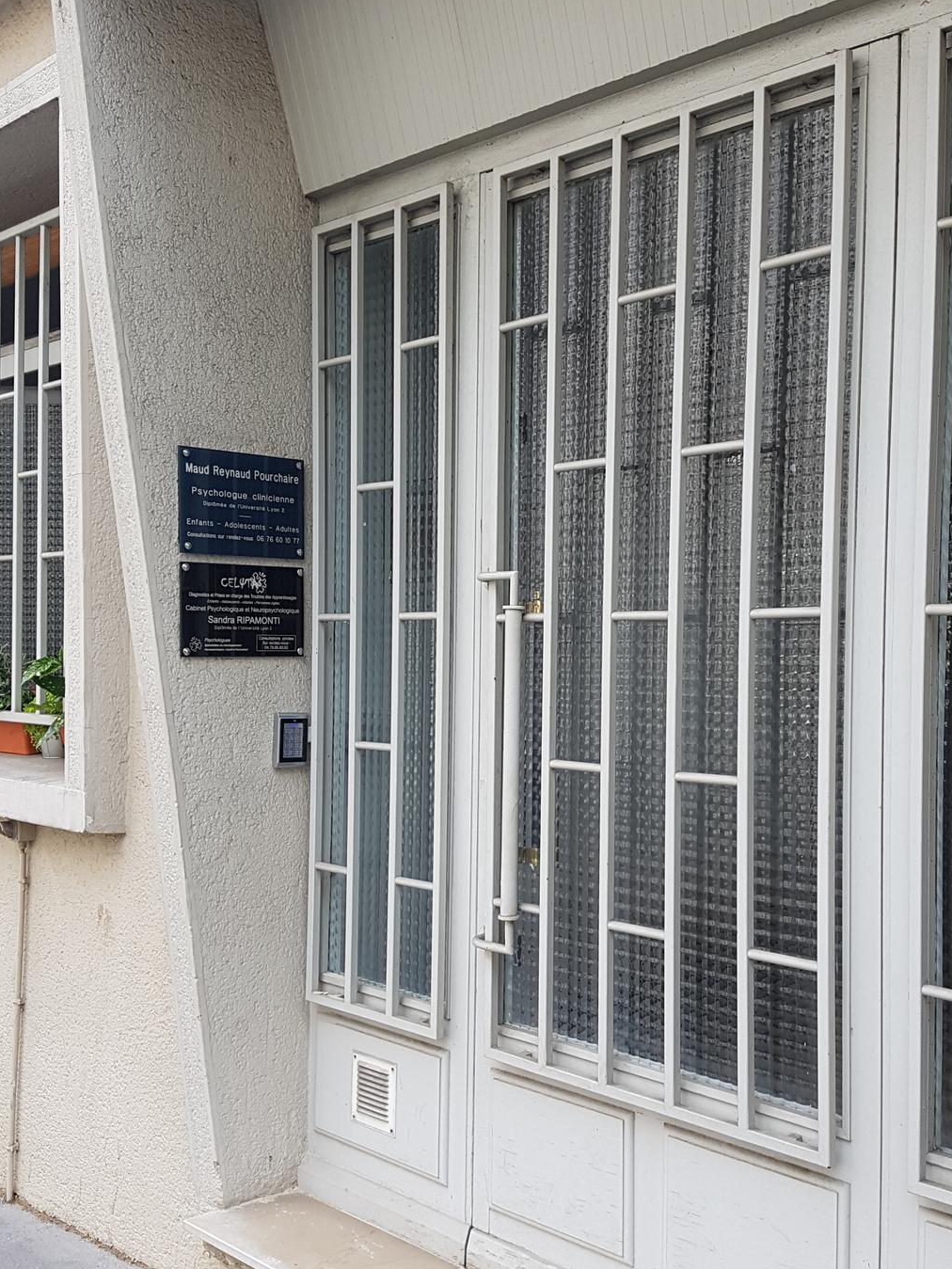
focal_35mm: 37
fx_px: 1357
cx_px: 554
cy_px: 669
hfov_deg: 38.6
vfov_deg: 50.1
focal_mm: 4.2
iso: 50
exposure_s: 1/491
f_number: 1.7
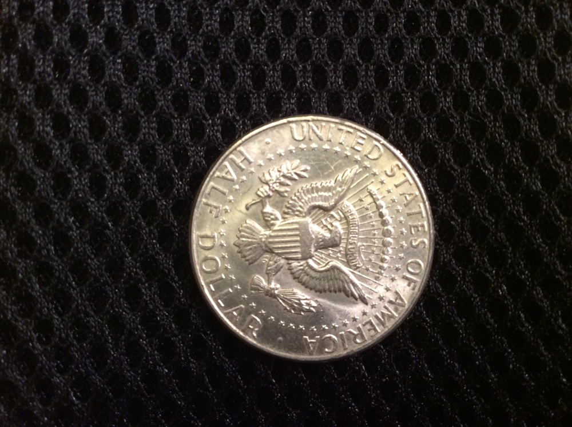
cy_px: 214
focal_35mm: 32
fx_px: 528
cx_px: 286
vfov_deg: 44.1
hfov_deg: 56.9
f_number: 2.4
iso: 100
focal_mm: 3.3
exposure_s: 1/24
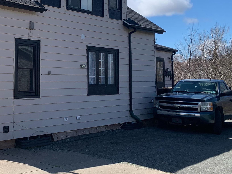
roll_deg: -1.5
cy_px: 44
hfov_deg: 36.6
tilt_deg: +5.3
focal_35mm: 49
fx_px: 328
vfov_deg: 29.2
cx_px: 25
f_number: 1.8
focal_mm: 4.25
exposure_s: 1/2364
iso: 25
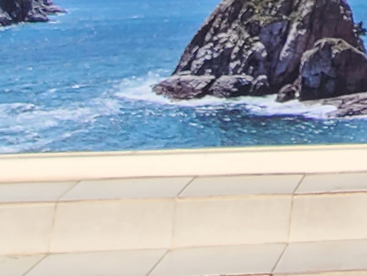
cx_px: 625
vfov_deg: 13.8
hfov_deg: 19.6
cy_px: -371
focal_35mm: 79
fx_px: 838
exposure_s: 1/1994
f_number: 2.2
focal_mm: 2.2
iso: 50
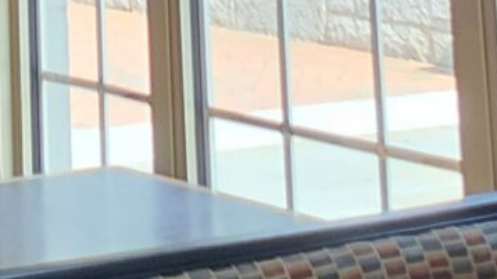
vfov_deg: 5.4
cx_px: -83
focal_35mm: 187
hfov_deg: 11.3
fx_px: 2463
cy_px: -970
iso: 64
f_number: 1.8
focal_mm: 5
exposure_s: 1/120
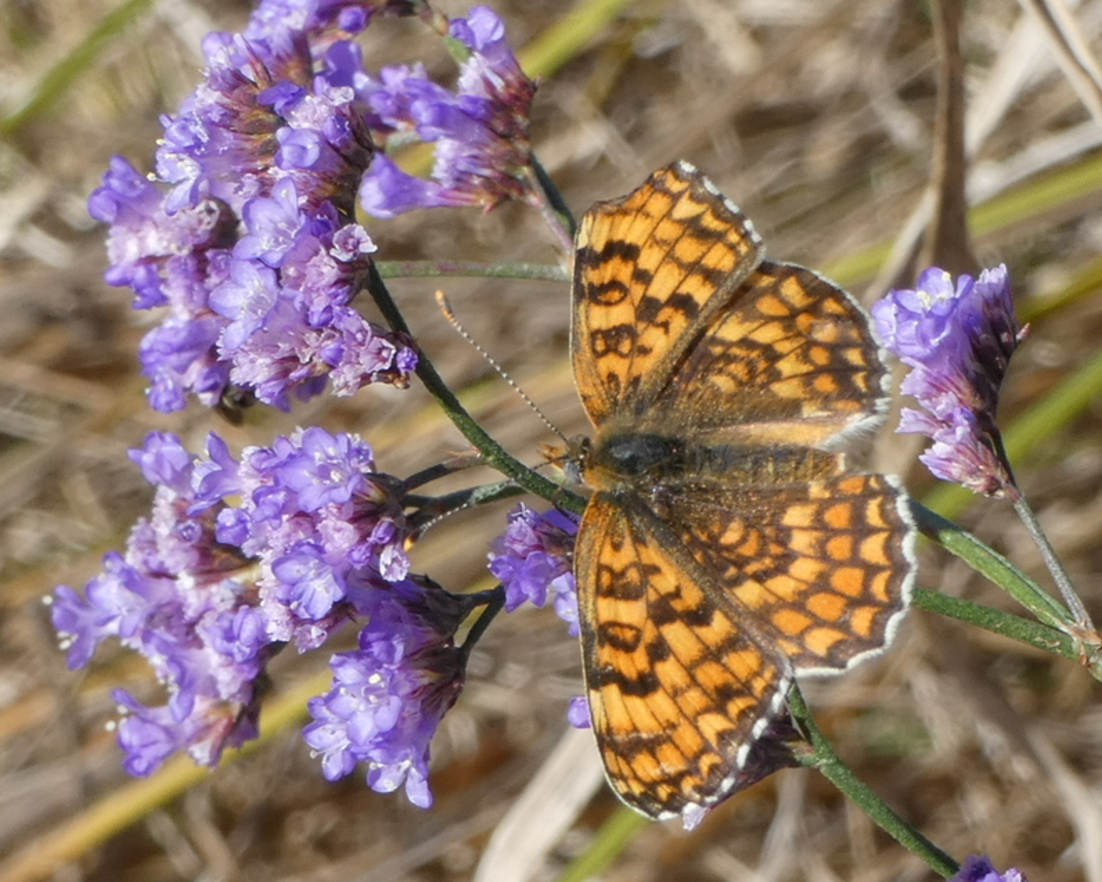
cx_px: 563
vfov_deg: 5.2
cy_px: 442
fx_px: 9623
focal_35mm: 295
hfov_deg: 6.6
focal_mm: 50.6
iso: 80
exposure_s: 1/125
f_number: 5.5
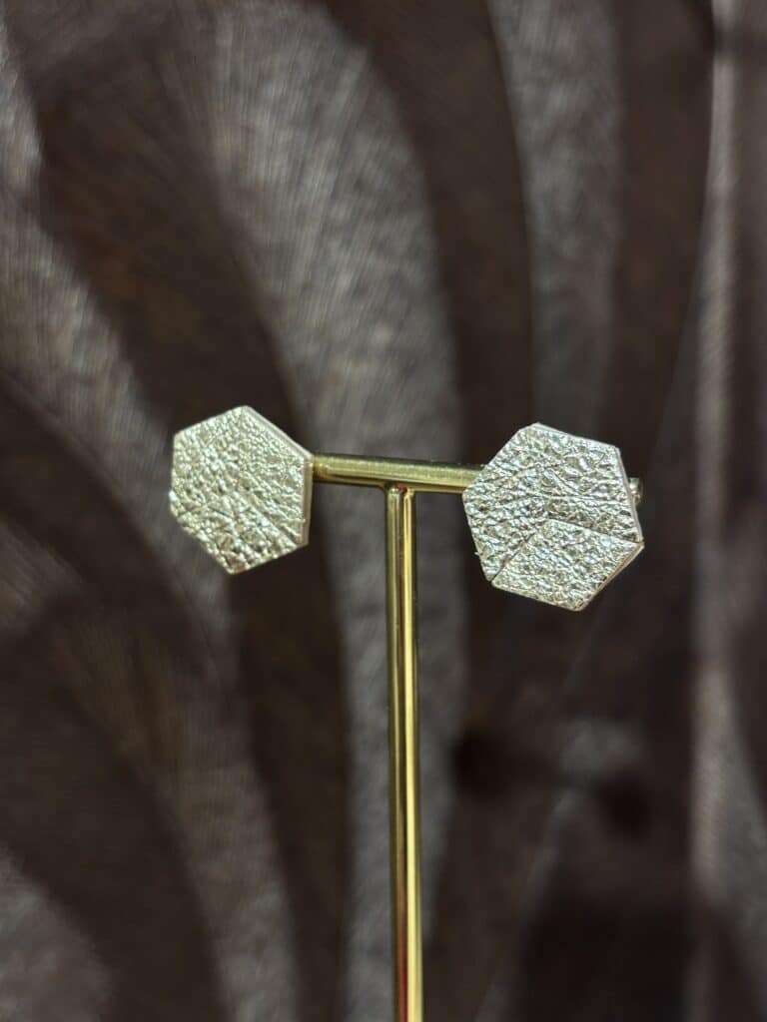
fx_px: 1536
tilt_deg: -11.3
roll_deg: +0.4
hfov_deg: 28.0
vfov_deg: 36.8
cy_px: 511
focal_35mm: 52
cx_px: 384
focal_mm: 5.96
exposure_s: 1/100
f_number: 1.6
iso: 50
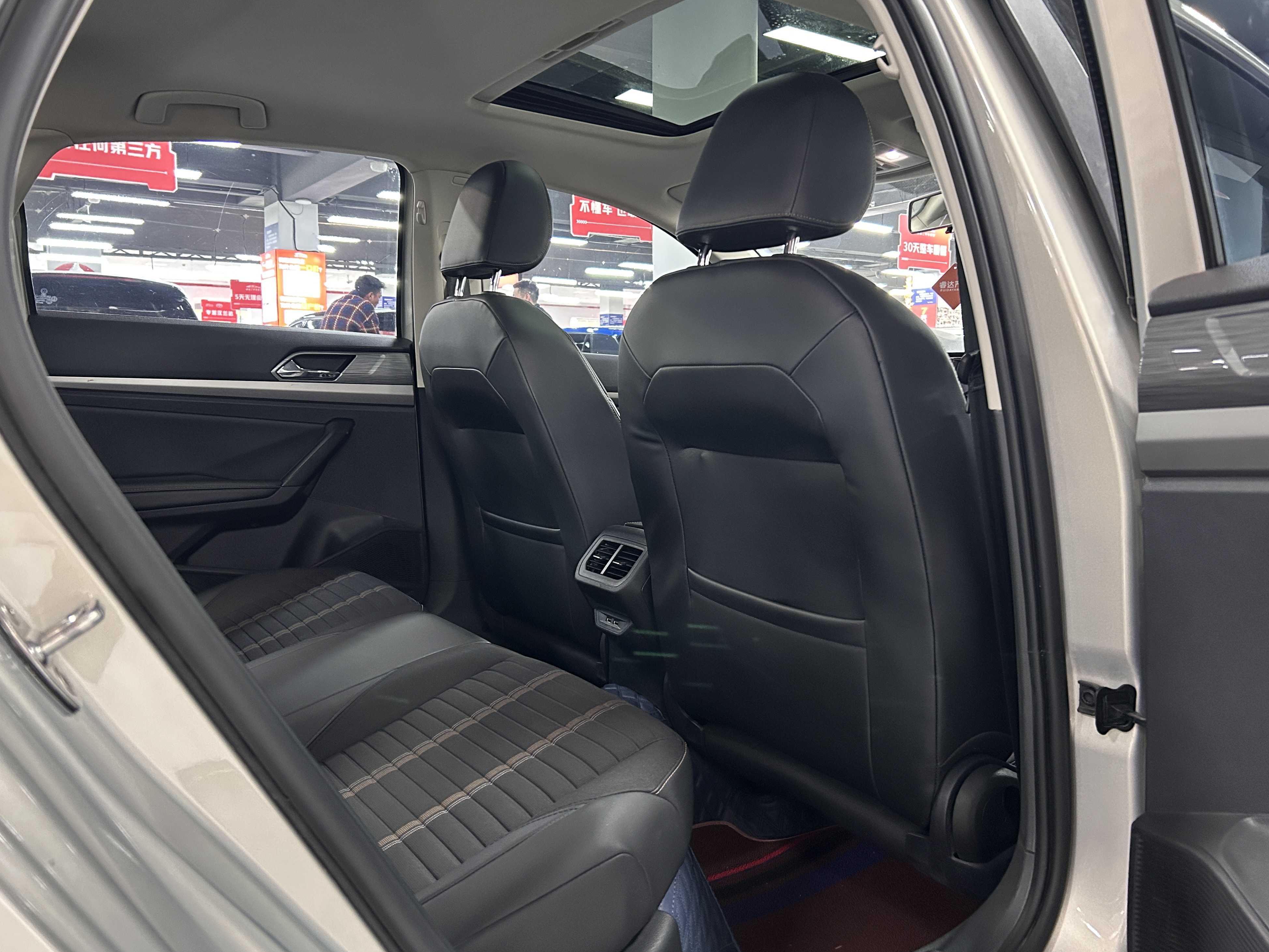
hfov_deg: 65.3
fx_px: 990
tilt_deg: -5.5
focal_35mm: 27
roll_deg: -0.1
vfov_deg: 51.4
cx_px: 632
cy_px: 473
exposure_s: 1/33
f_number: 1.5
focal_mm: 5.7
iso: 400
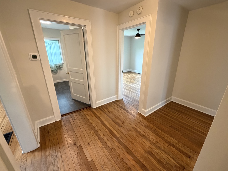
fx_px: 99
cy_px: 85
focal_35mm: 15
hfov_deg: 98.2
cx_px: 114
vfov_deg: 81.7
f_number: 2.2
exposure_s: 1/60
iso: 400
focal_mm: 2.22
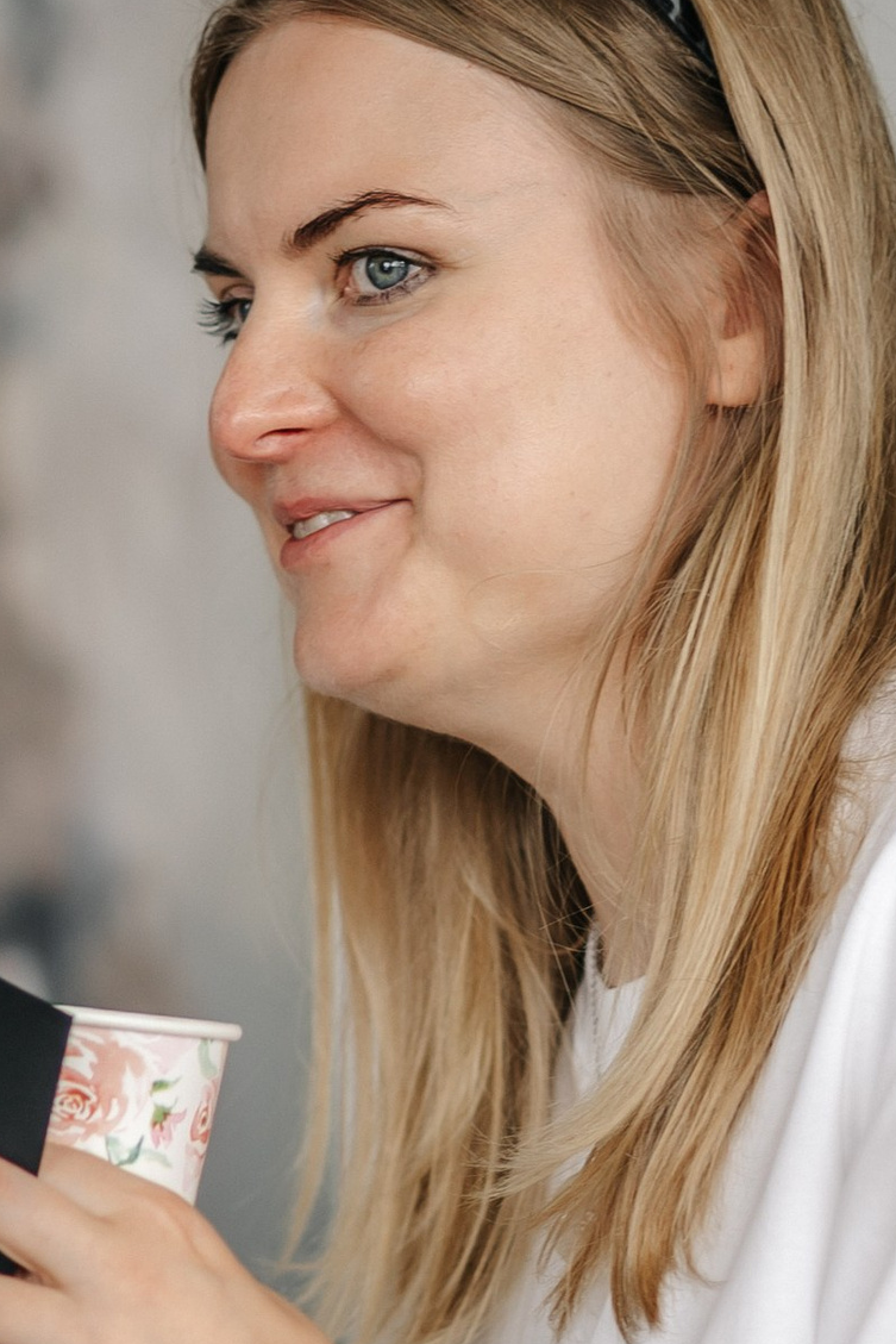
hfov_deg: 4.7
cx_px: -259
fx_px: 10785
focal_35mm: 289
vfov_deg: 7.1
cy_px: 1225
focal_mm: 85
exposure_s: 1/250
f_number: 2.2
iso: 160
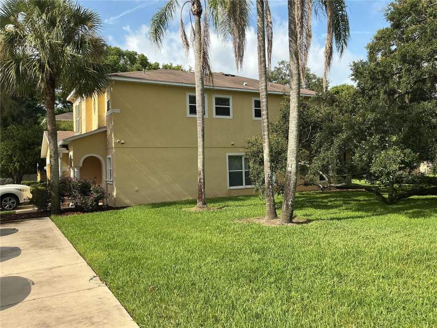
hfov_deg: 61.7
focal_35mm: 29
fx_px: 366
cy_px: 164
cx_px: 218
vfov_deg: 48.2
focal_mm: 3
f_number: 1.8
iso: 25
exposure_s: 1/1412
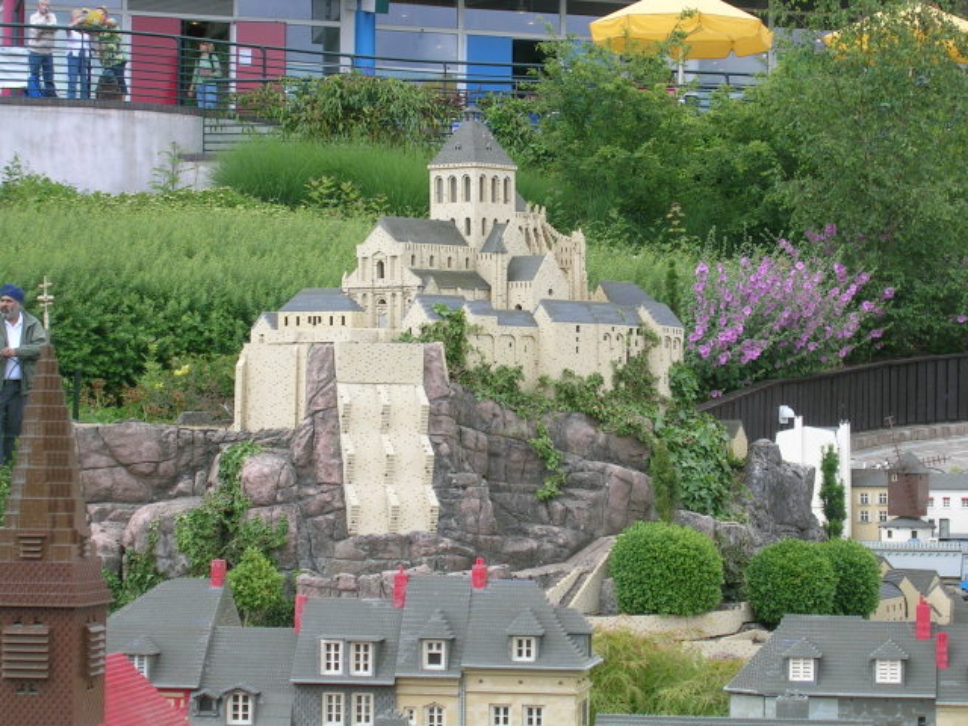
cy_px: 363
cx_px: 484
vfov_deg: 14.1
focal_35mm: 105
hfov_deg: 18.7
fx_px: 2936
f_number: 4.9
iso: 50
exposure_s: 1/177
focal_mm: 16.2
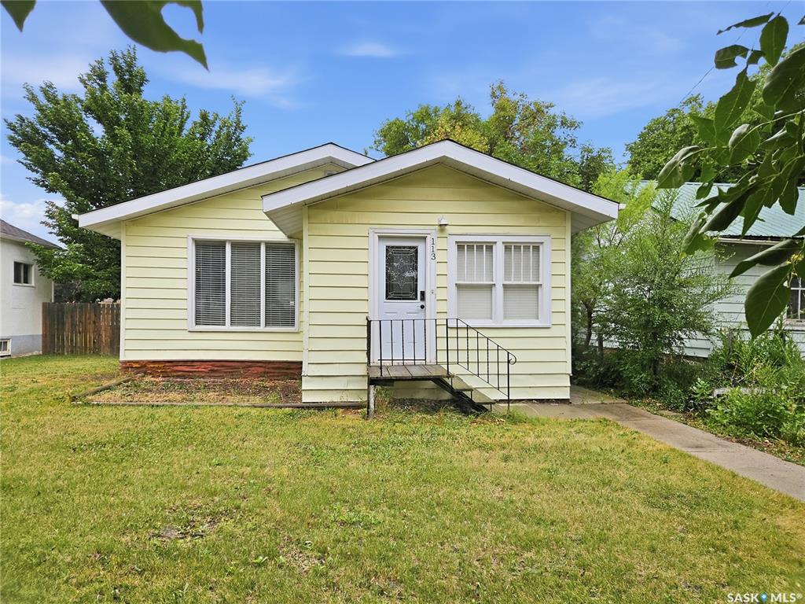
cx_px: 402
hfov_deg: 73.9
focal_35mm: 23
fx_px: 535
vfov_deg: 58.9
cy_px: 302
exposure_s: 1/1228
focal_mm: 5.4
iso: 40
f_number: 1.8
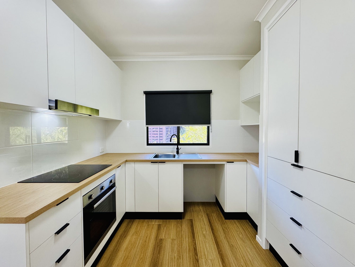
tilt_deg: -1.4
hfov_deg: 102.1
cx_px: 178
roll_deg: +1.0
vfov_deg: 85.7
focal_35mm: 14
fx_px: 144
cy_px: 134
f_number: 2.2
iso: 200
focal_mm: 2.22
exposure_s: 1/100
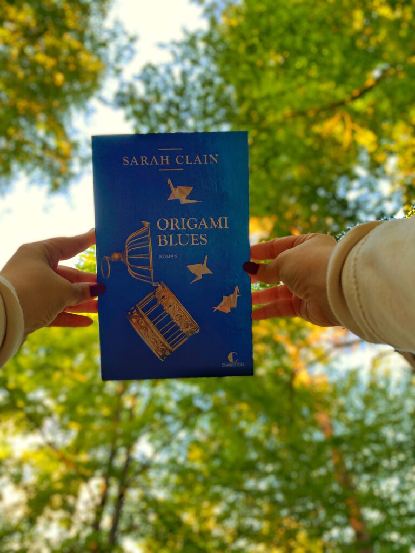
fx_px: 416
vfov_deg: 67.3
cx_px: 208
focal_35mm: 26
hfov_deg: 53.1
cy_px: 276
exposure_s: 1/108
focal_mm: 4.25
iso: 125
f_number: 1.8
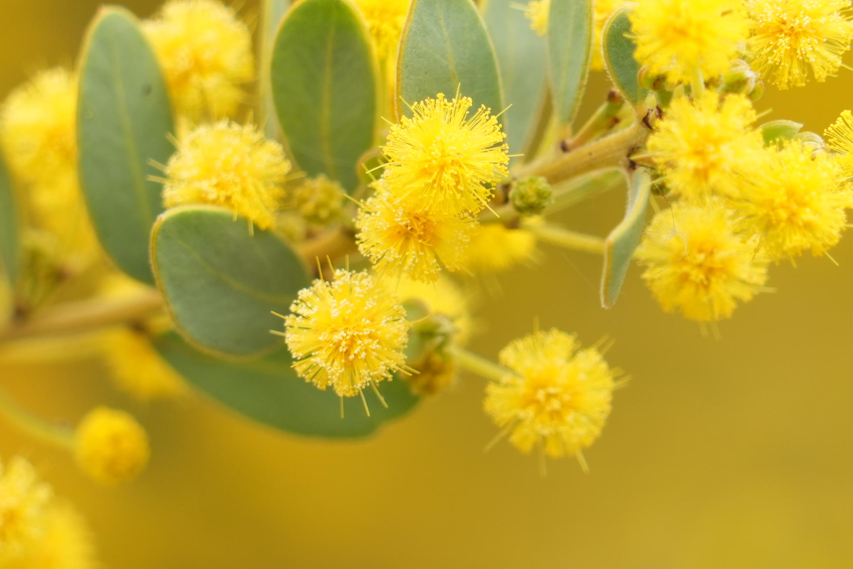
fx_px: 14596
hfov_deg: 3.3
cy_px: 261
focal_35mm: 616
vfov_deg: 2.2
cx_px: 497
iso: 320
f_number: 6.3
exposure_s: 1/250
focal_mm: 240
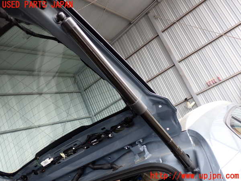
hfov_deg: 60.0
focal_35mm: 30
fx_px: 209
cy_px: 90
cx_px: 120
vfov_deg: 46.8
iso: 200
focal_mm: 5.4
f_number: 2.3
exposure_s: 1/60
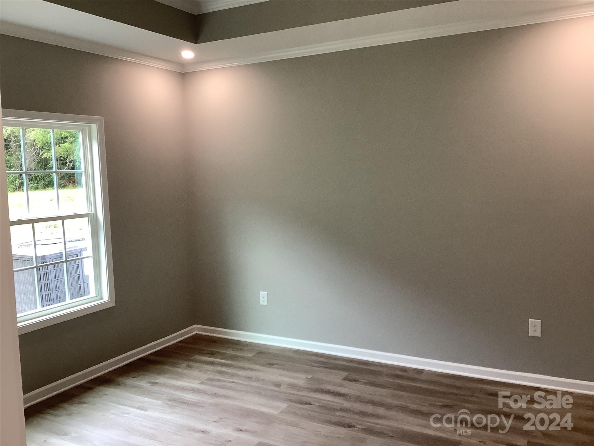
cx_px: 297
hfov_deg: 58.4
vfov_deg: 45.4
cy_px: 223
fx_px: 532
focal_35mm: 31
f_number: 2.4
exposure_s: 1/60
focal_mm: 3.3
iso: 125
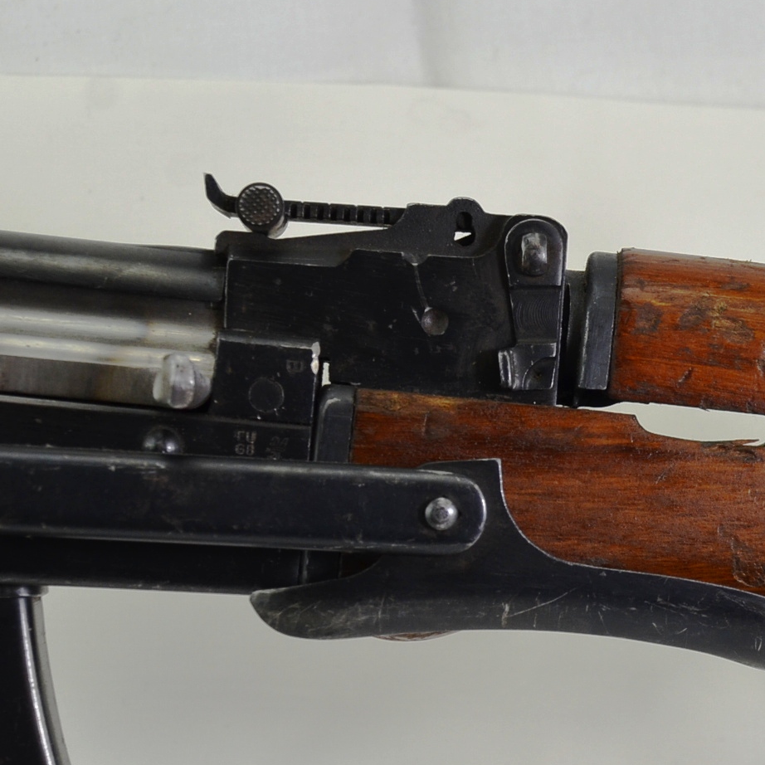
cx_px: 558
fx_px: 3400
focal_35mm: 136
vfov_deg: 12.8
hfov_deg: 12.8
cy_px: 602
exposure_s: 1/125
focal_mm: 40
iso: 360
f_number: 5.6
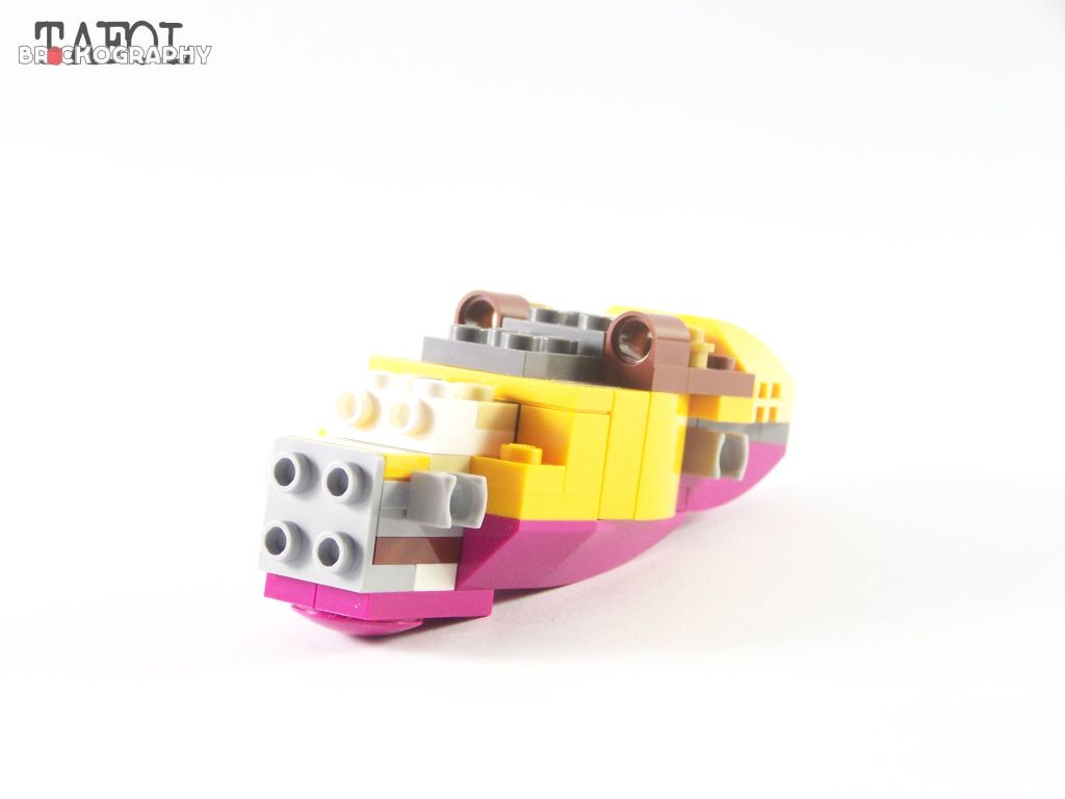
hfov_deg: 20.9
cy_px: 400
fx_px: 2892
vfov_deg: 15.7
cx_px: 532
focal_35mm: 94
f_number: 3.2
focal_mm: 15.6
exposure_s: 1/30
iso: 200
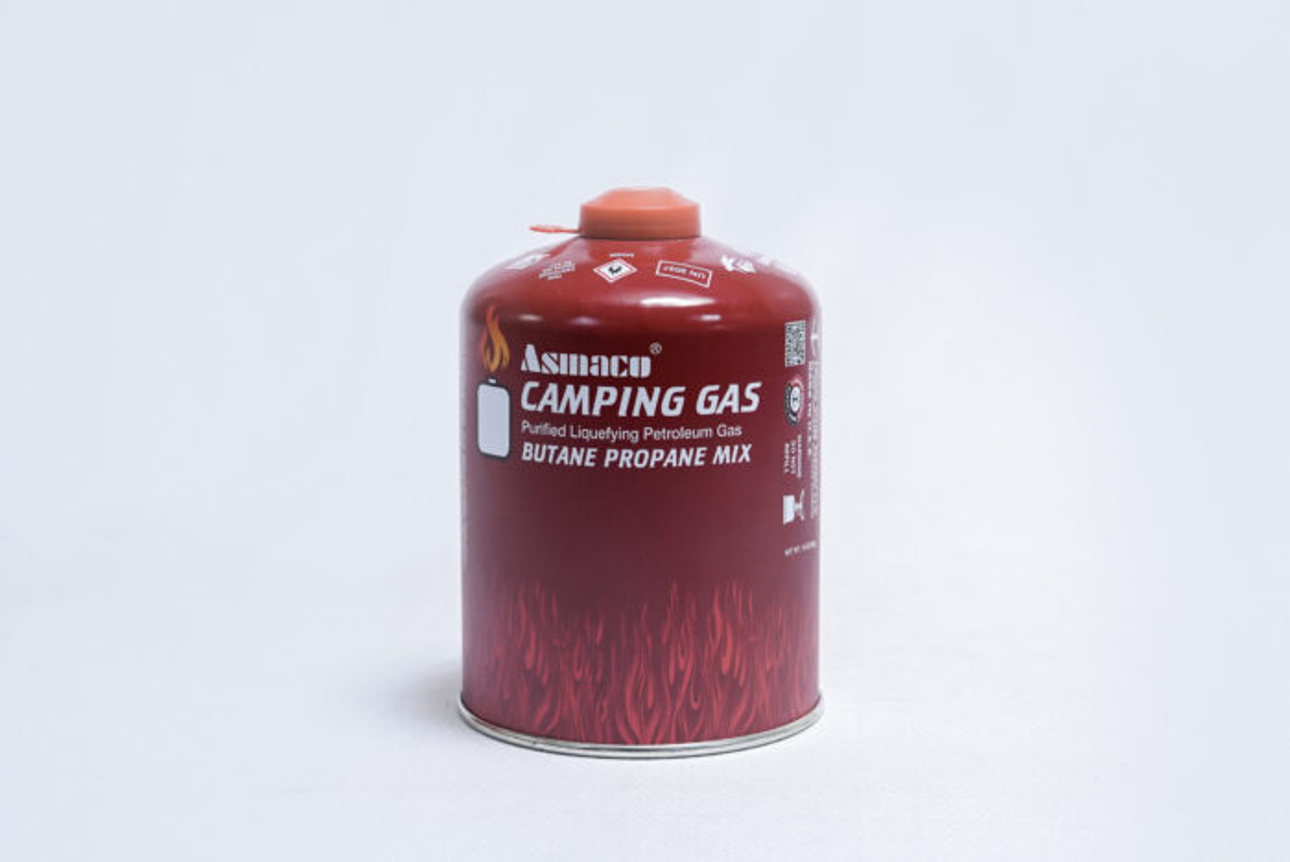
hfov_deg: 28.8
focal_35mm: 70
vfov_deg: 19.5
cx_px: 645
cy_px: 431
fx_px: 2510
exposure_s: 1/200
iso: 3200
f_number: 9
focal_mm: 70
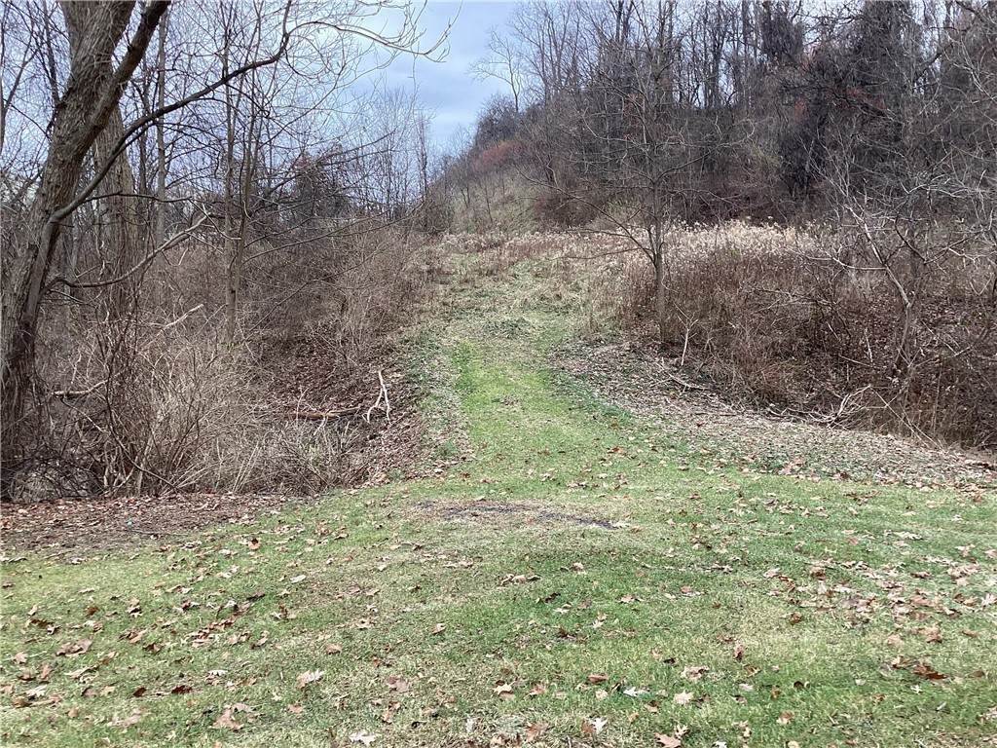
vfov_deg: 45.4
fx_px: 893
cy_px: 374
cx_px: 498
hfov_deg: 58.4
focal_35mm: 31
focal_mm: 3.3
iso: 40
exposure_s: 1/120
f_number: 2.4
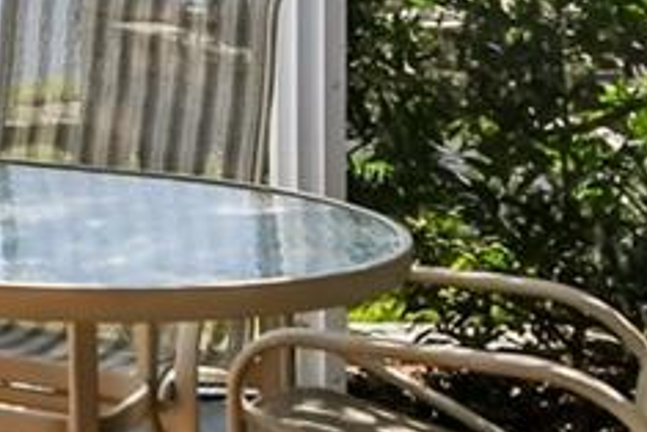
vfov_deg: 12.8
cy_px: -187
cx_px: -531
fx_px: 1834
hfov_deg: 16.6
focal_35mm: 102
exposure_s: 1/250
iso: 100
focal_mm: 10
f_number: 7.1
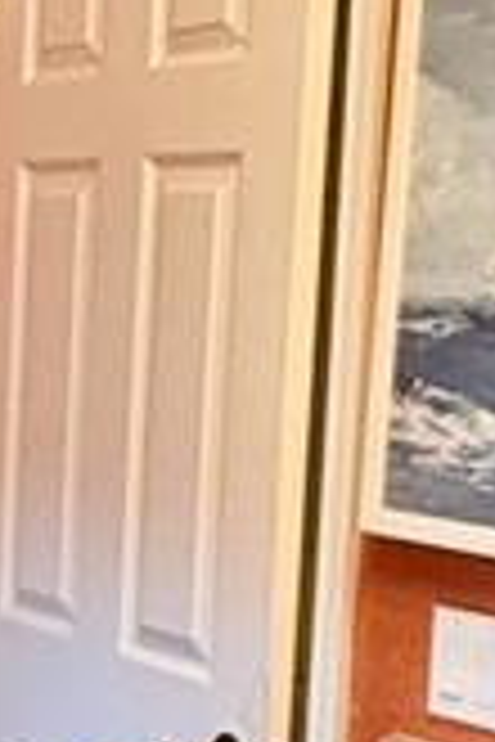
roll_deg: -2.6
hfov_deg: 12.3
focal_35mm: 106
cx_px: -243
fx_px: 2186
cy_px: 553
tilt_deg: -6.8
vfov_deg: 19.1
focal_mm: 2.22
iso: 250
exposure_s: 1/120
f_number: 2.2
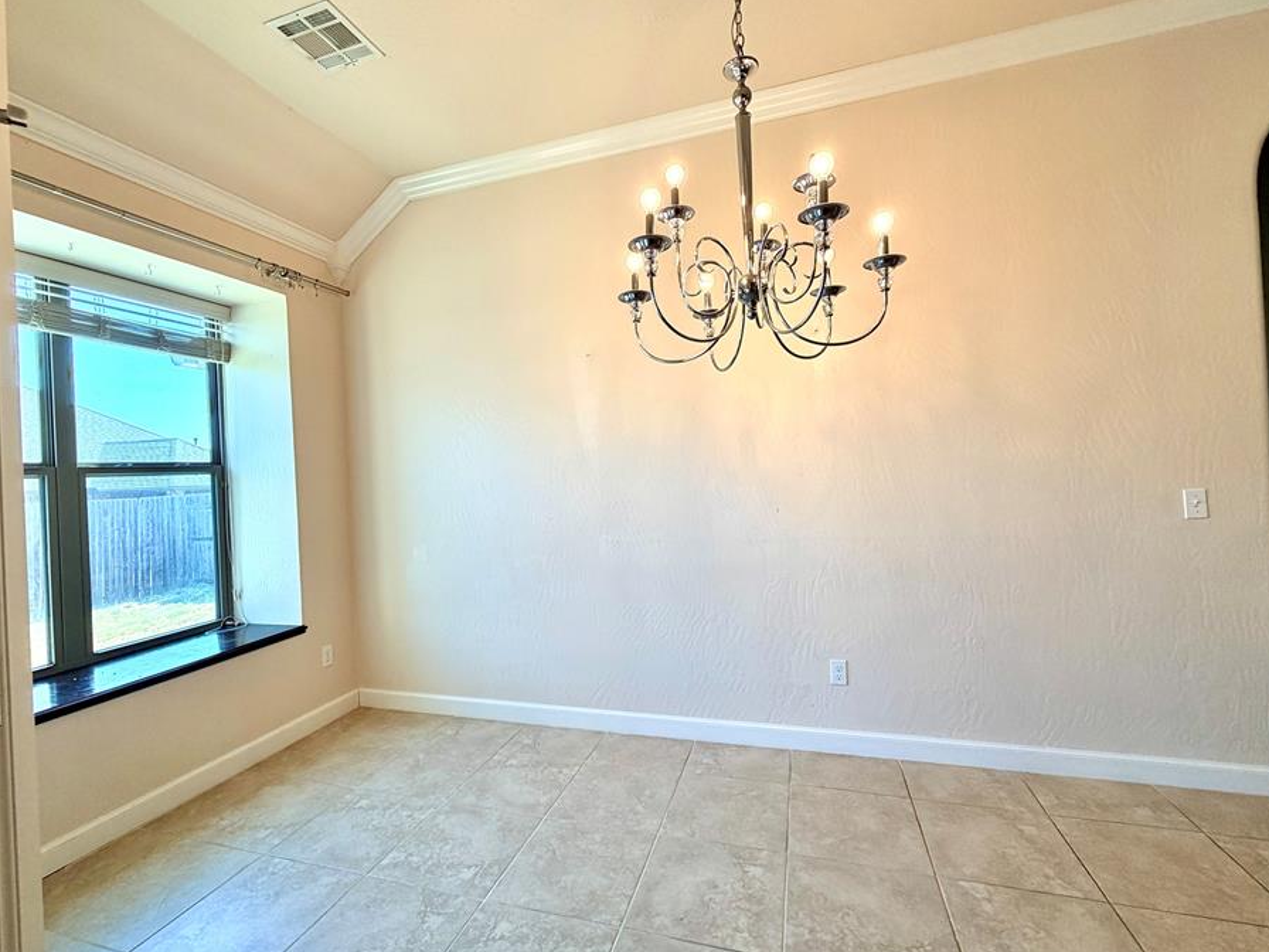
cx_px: 610
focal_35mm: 16
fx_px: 587
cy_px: 468
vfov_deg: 78.1
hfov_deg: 94.5
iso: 100
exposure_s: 1/120
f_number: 2.2
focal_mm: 2.22
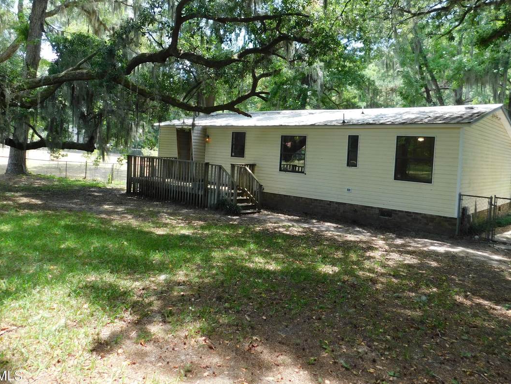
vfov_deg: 49.6
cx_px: 247
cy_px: 164
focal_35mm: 28
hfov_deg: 63.4
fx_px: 413
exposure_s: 1/200
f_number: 3
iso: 125
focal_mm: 4
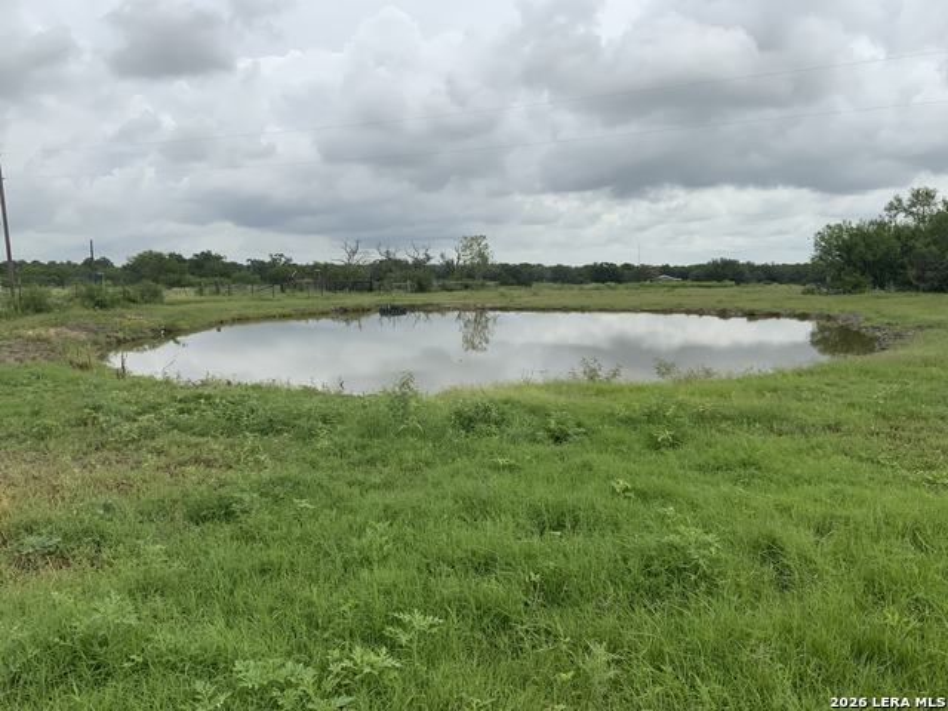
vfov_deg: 48.2
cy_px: 356
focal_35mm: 29
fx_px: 794
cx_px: 474
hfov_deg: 61.7
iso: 16
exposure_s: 1/2058
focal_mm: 3
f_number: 1.8
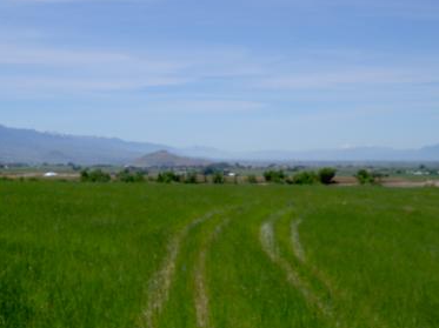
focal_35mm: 67
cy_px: 139
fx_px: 849
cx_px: 148
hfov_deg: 28.8
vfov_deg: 21.9
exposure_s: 1/640
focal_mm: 8
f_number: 4.7
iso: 100
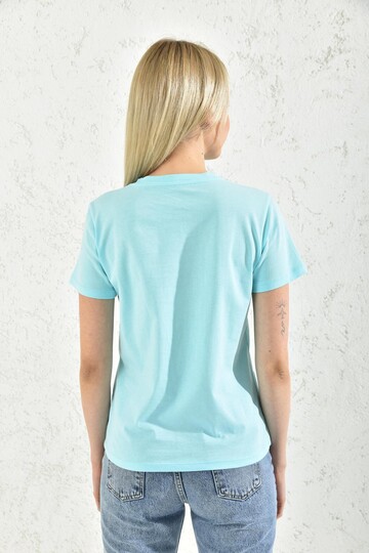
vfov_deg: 41.1
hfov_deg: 28.1
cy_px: 276
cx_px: 184
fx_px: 738
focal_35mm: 48
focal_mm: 48
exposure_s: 1/160
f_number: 7.1
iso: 100
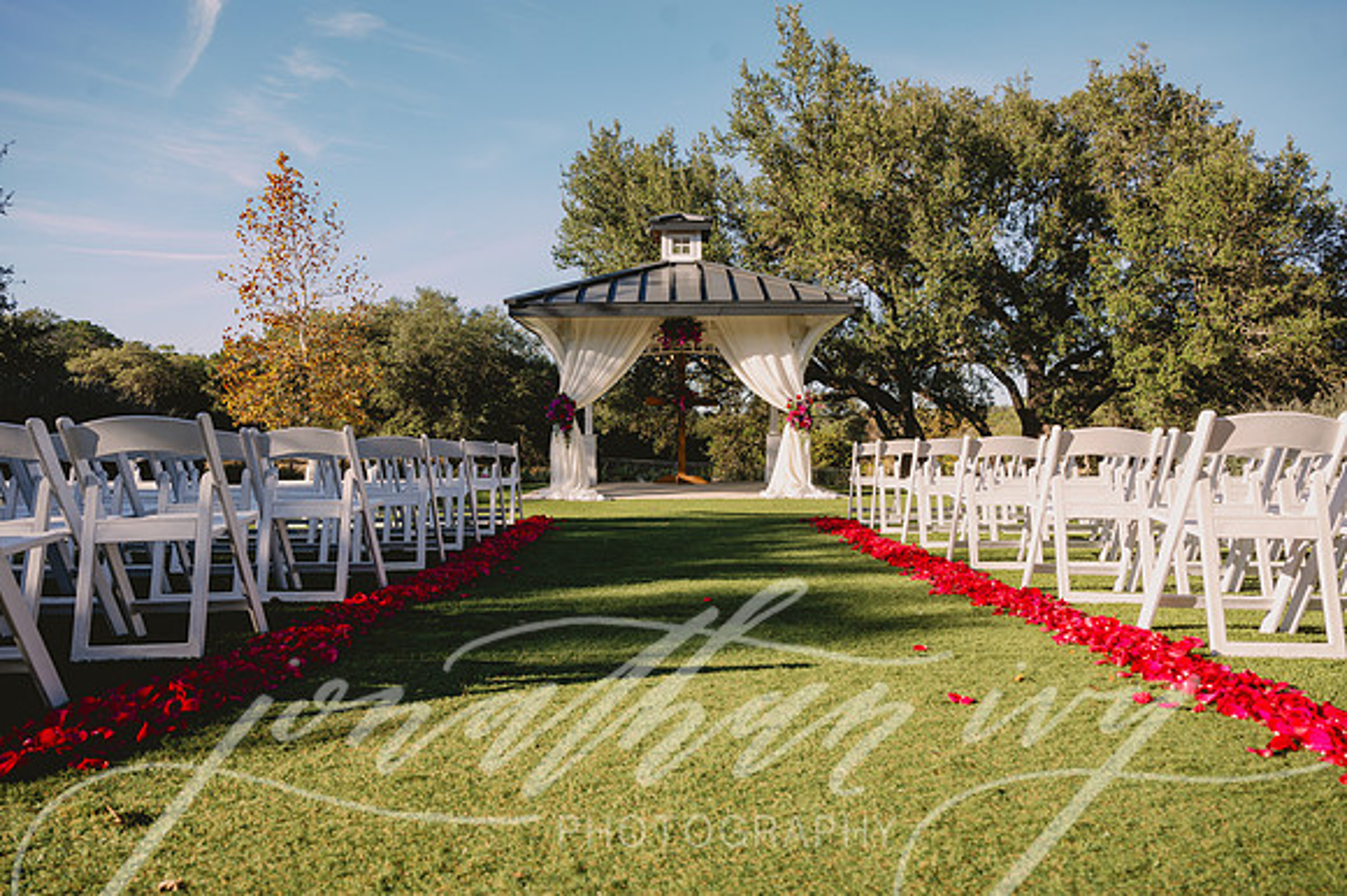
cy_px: 448
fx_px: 897
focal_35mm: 24
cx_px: 674
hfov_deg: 73.8
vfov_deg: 53.1
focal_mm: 24
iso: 100
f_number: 5
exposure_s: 1/400
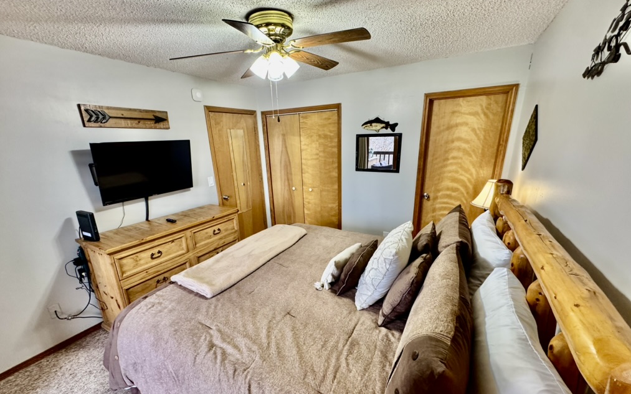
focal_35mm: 15
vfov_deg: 74.5
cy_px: 221
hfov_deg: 101.5
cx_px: 314
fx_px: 258
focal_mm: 2.22
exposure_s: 1/120
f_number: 2.2
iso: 320
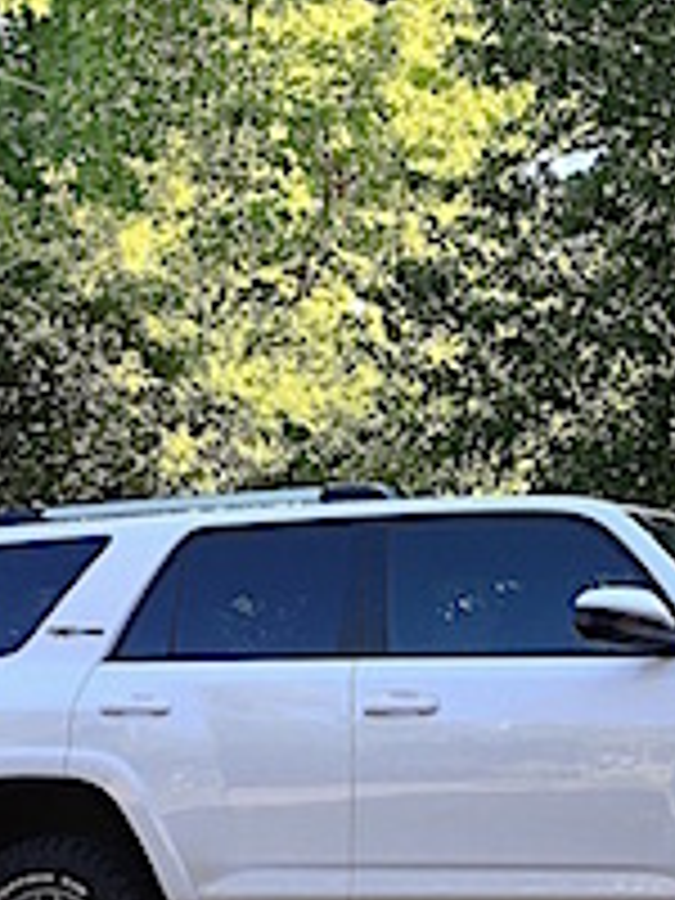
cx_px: 531
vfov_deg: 21.6
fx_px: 2262
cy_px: 922
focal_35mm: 87
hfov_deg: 16.9
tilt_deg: +0.2
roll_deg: +0.2
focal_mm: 4.15
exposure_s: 1/143
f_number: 2.2
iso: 25
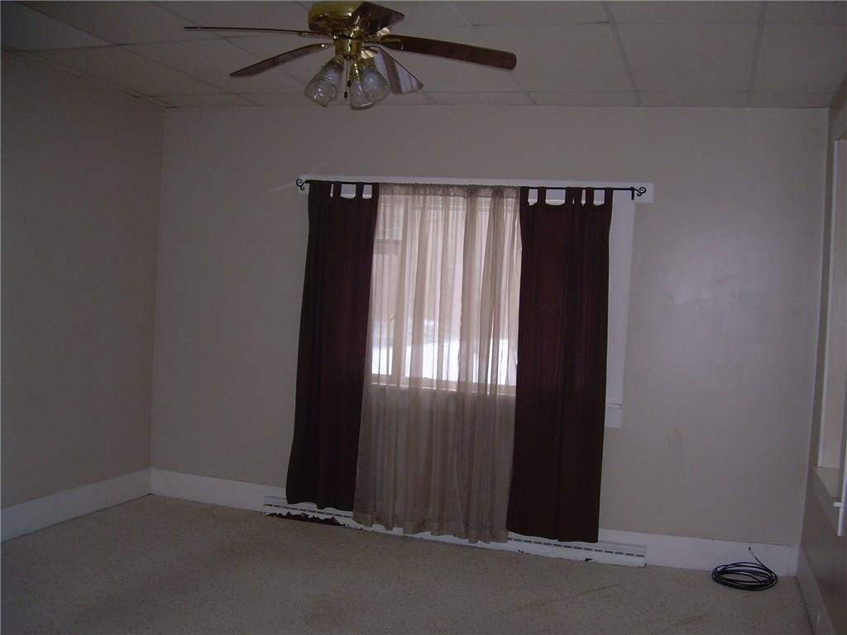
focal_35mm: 38
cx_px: 424
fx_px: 930
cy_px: 318
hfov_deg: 49.0
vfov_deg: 37.7
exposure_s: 1/60
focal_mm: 6.3
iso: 65
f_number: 2.8
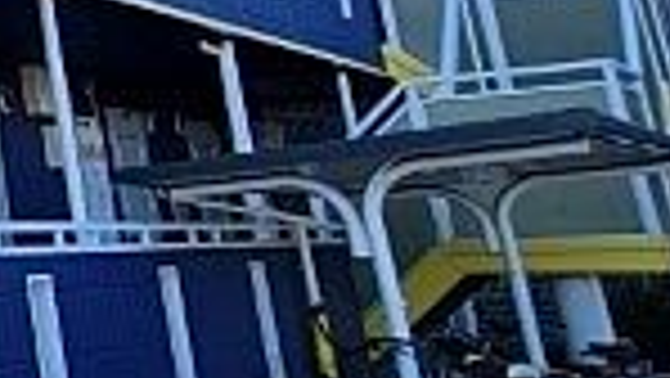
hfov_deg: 20.8
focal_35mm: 61
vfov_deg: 18.9
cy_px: -54
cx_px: -585
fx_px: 1084
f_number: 2.2
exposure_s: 1/370
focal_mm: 2.2
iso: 50
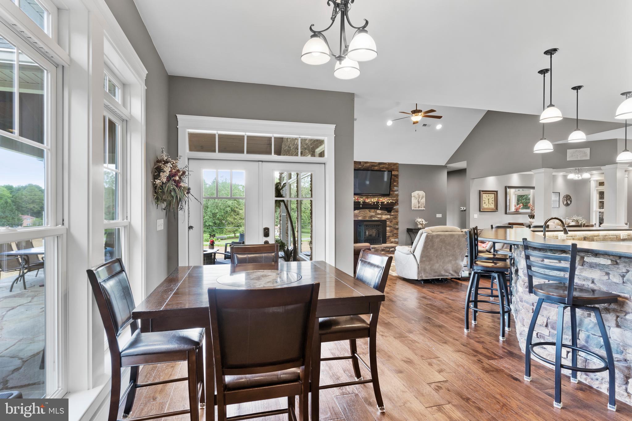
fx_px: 316
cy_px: 210
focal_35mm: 18
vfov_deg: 67.4
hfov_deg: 90.0
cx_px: 316
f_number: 8
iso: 500
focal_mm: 18
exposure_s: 1/4
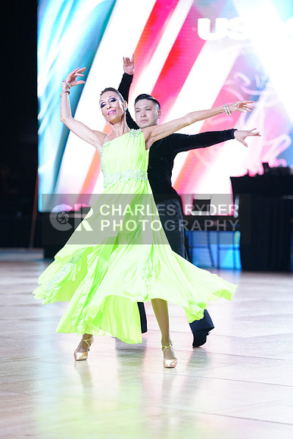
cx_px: 146
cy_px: 220
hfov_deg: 10.4
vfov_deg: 15.5
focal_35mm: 132
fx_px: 1610
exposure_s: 1/640
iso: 1250
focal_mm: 132
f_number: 2.8
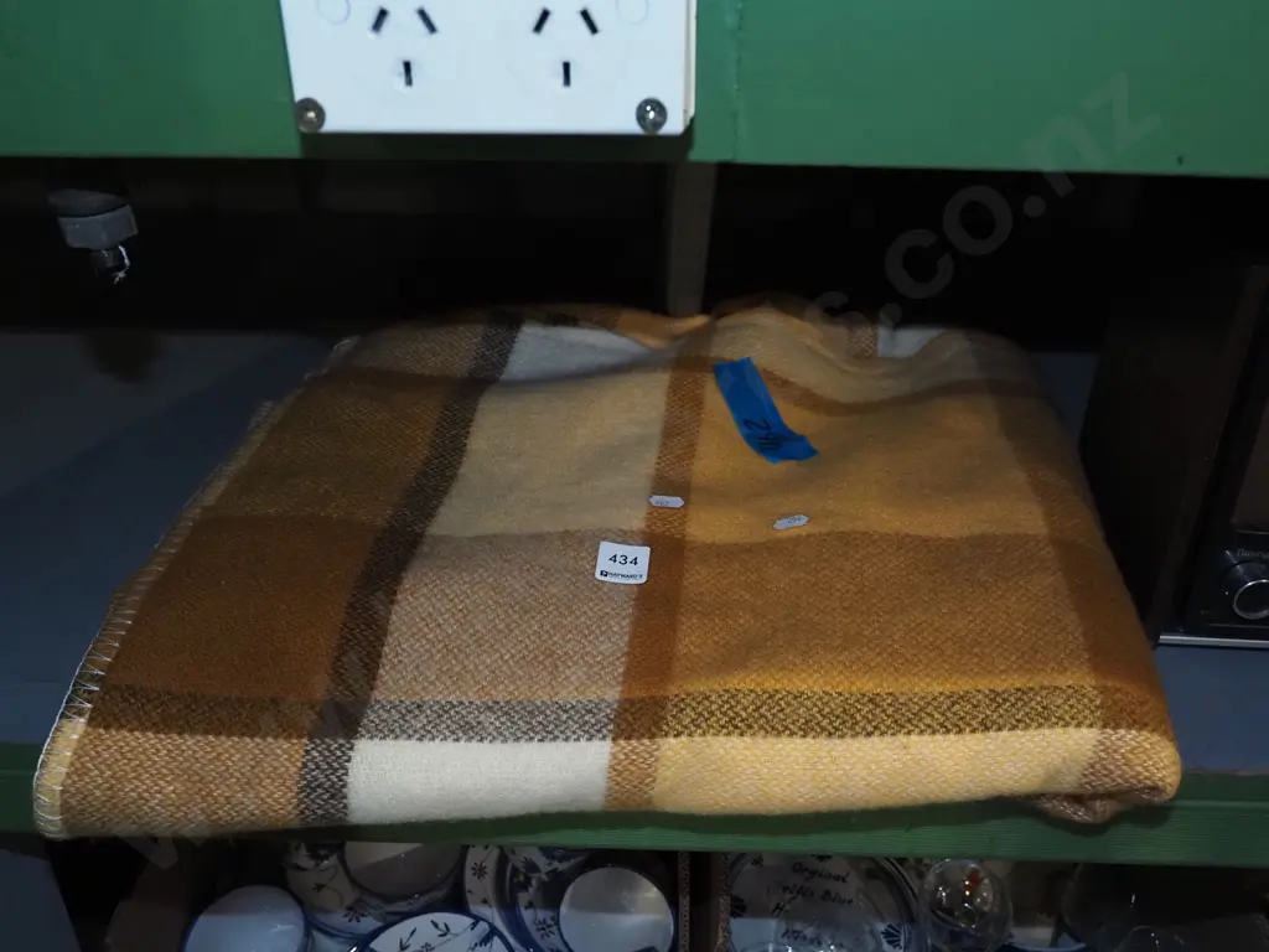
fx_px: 1173
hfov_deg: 56.8
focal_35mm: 32
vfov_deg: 44.2
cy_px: 476
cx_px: 634
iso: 2000
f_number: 5.6
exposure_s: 1/60
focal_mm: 16
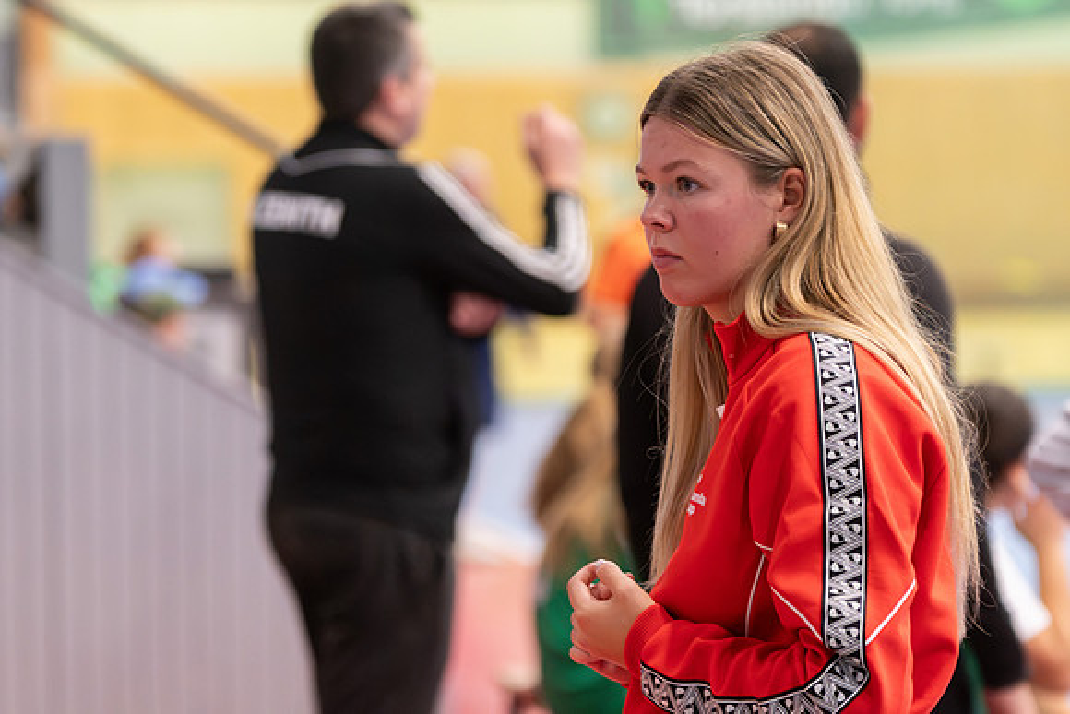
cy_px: 357
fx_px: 4994
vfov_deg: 8.2
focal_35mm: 168
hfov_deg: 12.2
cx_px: 535
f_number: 3.2
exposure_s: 1/640
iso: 8000
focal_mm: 112
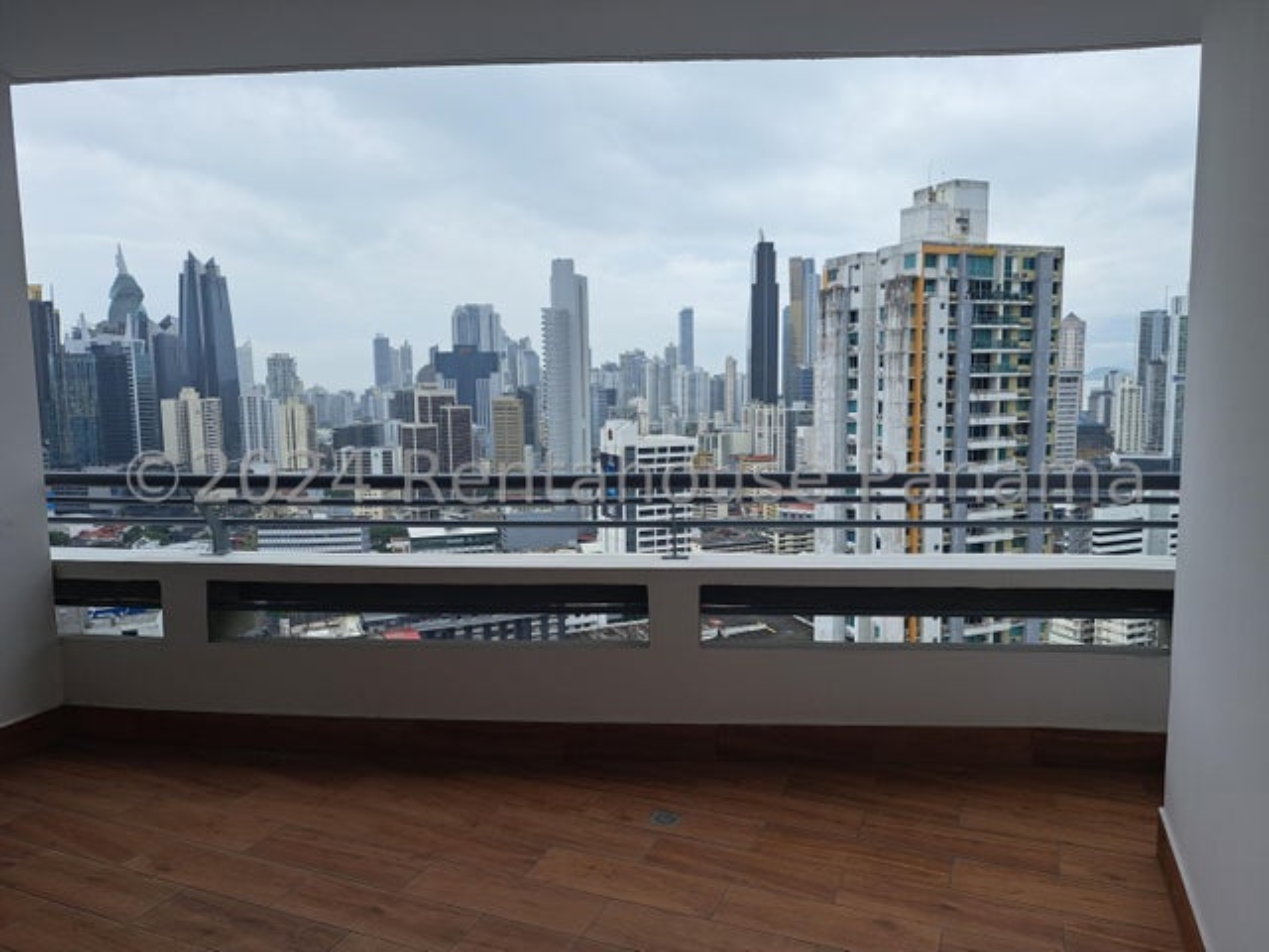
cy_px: 476
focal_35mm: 24
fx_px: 880
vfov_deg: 56.8
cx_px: 634
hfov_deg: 71.6
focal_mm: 5.23
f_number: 1.8
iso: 50
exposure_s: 1/718
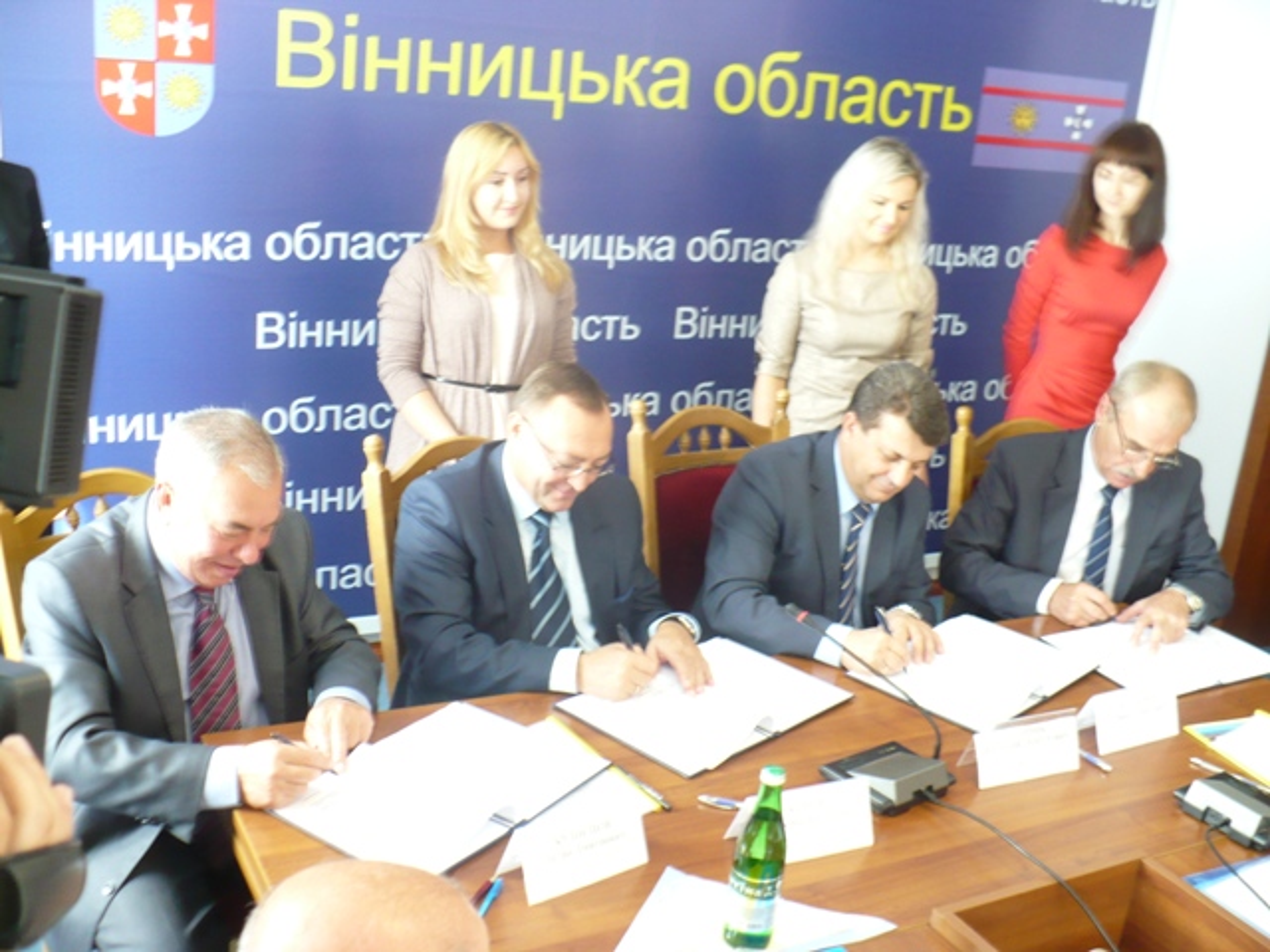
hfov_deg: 50.1
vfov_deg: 38.7
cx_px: 635
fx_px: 1357
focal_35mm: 37
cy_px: 476
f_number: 2.8
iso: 200
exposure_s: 1/8
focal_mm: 6.1
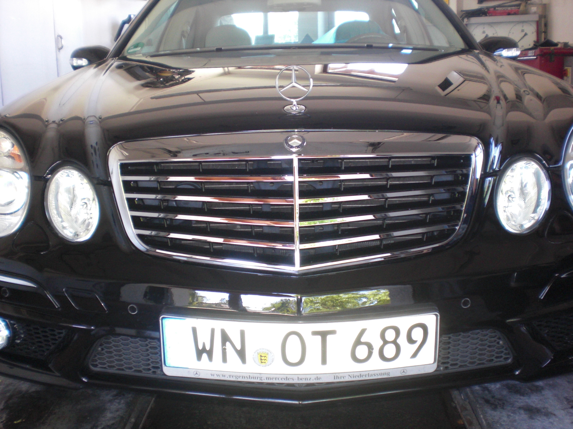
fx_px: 629
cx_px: 286
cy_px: 214
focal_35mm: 38
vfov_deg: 37.7
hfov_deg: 49.0
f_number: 3.1
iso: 200
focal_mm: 6.3
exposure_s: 1/30
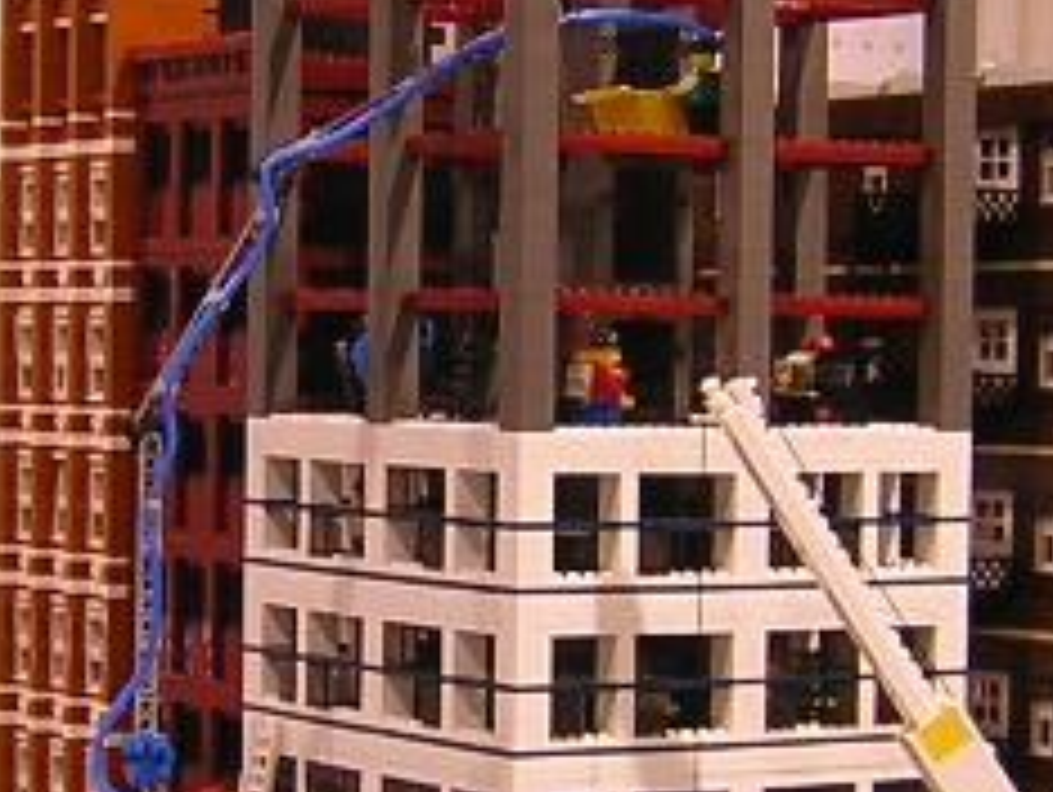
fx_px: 3745
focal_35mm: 123
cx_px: 513
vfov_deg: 12.1
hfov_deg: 16.0
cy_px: 369
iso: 100
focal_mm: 4.7
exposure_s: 1/13.5
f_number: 2.6
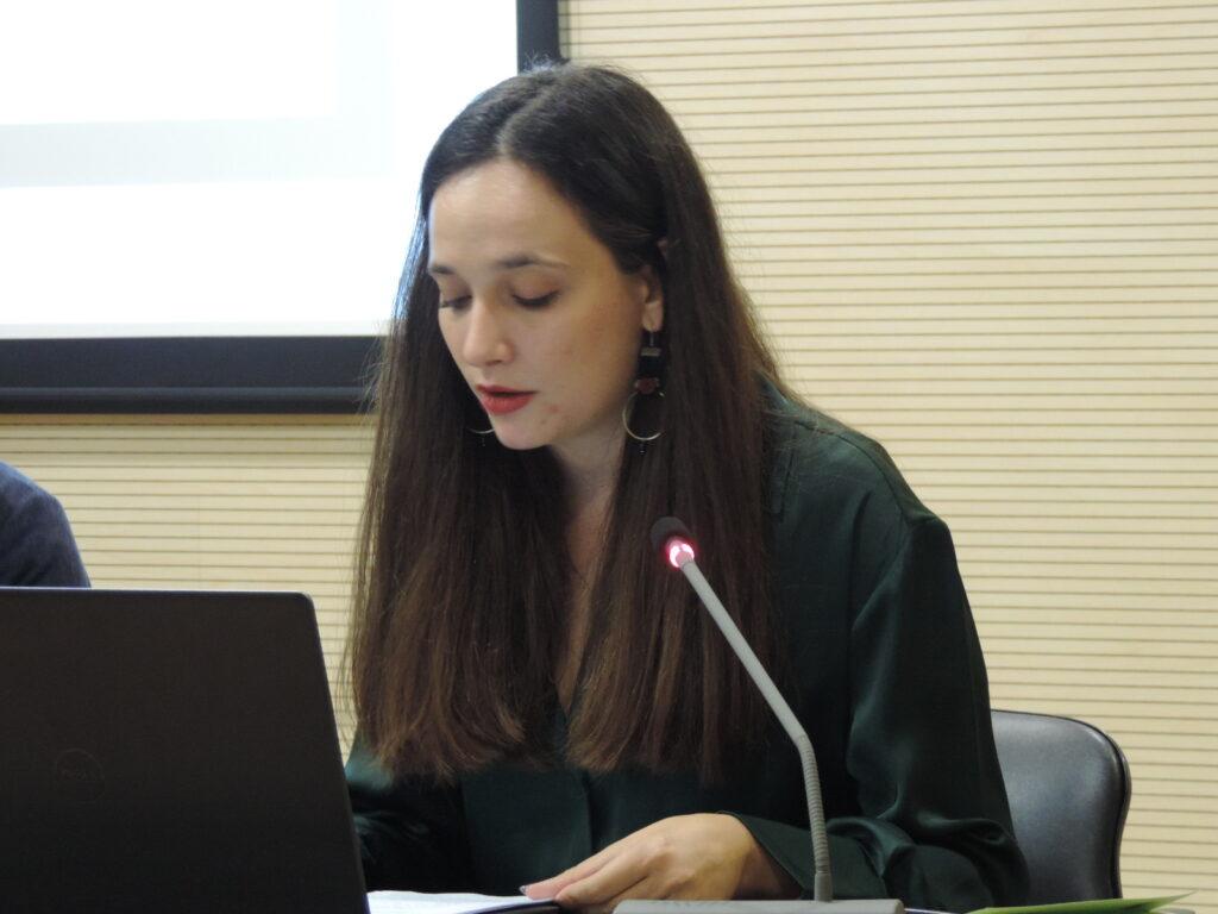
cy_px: 457
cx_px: 609
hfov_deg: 11.6
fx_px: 5982
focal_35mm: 170
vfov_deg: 8.7
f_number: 4.5
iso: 800
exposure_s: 1/13
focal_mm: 30.3
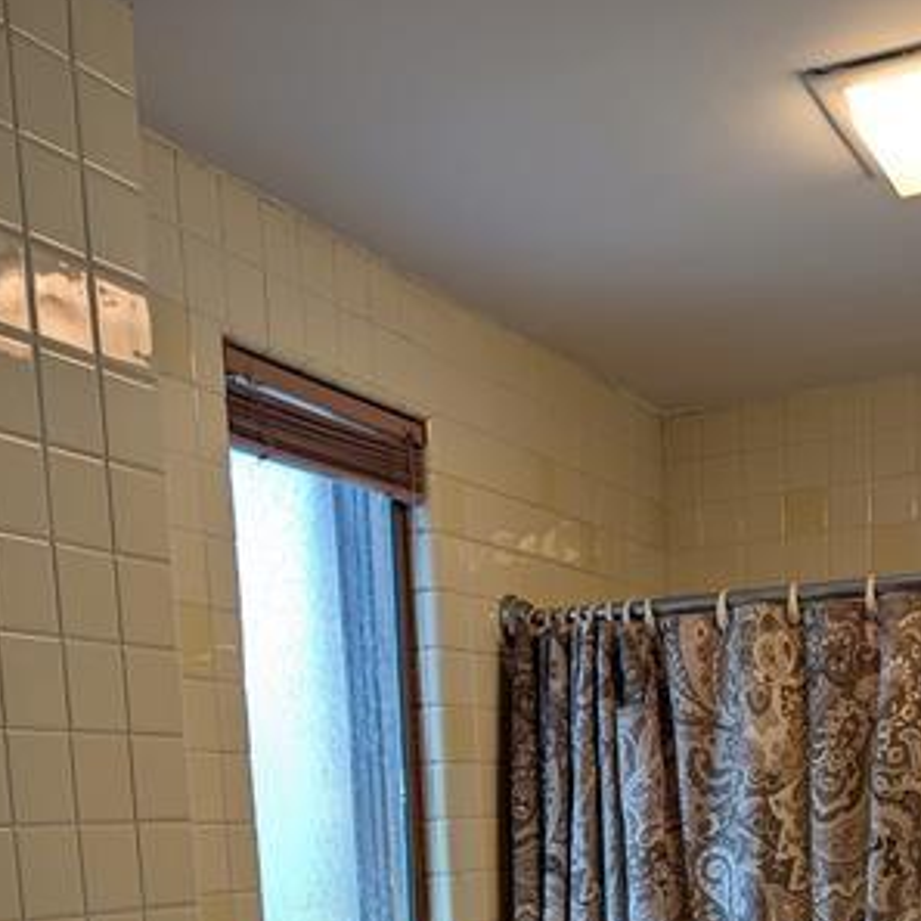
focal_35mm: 55
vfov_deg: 27.3
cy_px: 1116
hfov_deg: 31.0
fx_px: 1656
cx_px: 533
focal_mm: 6.81
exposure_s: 1/60
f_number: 1.85
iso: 152
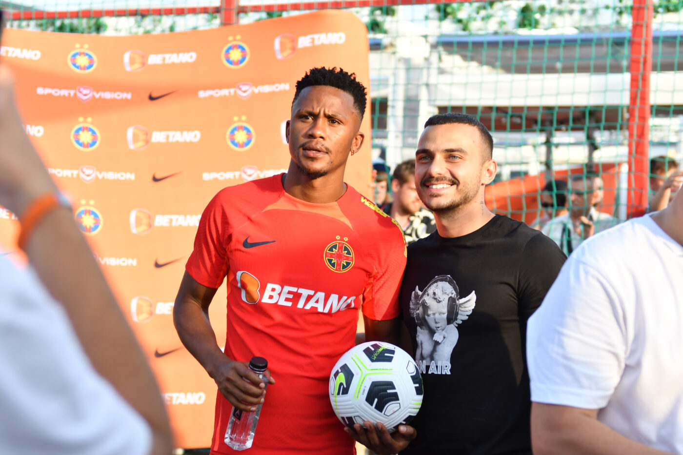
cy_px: 228
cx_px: 342
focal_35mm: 72
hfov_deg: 28.1
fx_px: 1366
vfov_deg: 18.9
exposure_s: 1/1250
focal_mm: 48
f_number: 2.8
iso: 400
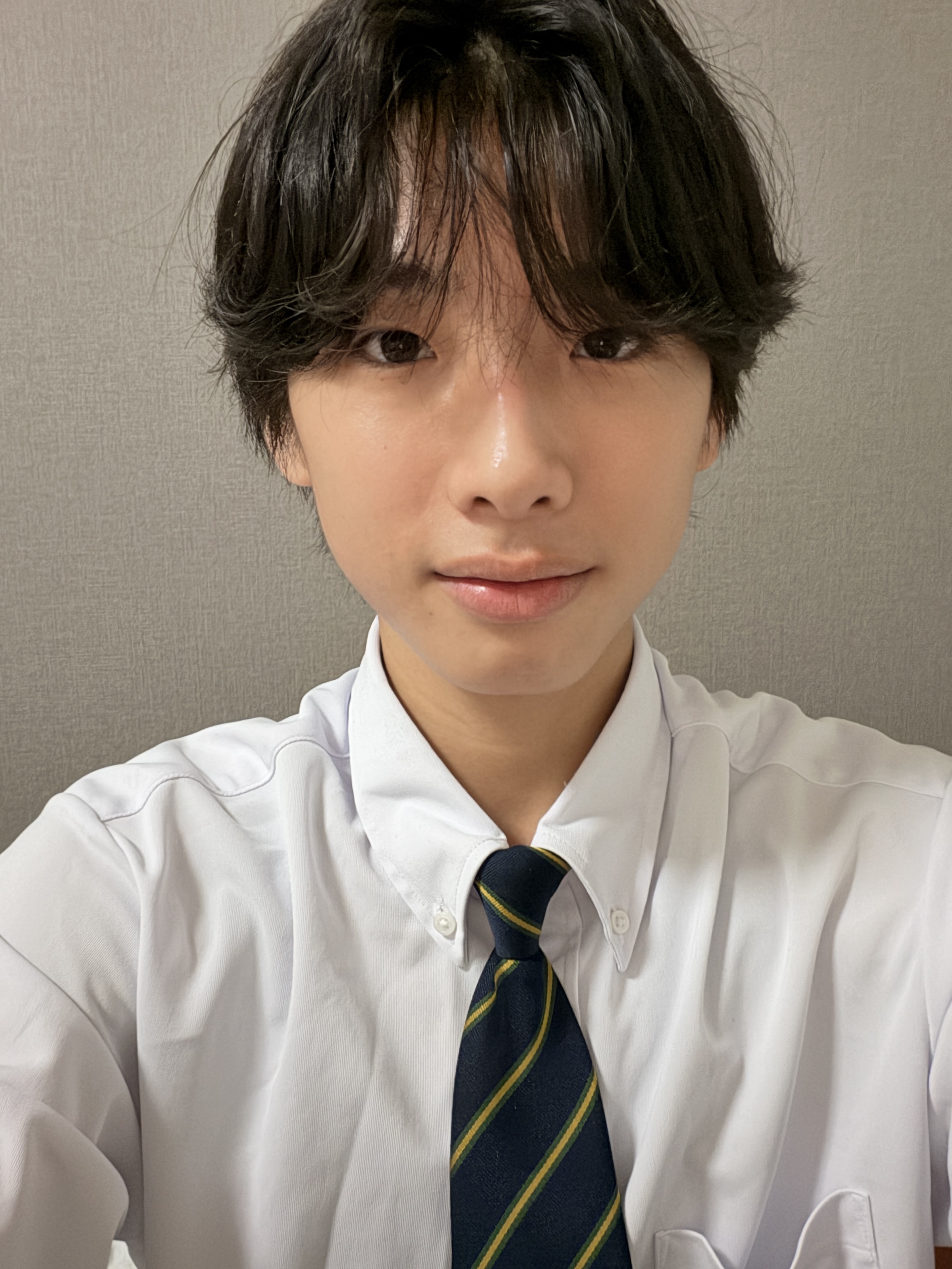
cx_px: 476
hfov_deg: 46.8
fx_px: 1100
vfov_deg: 60.0
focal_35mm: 30
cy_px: 634
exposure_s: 1/15
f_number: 1.9
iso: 1250
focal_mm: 2.71
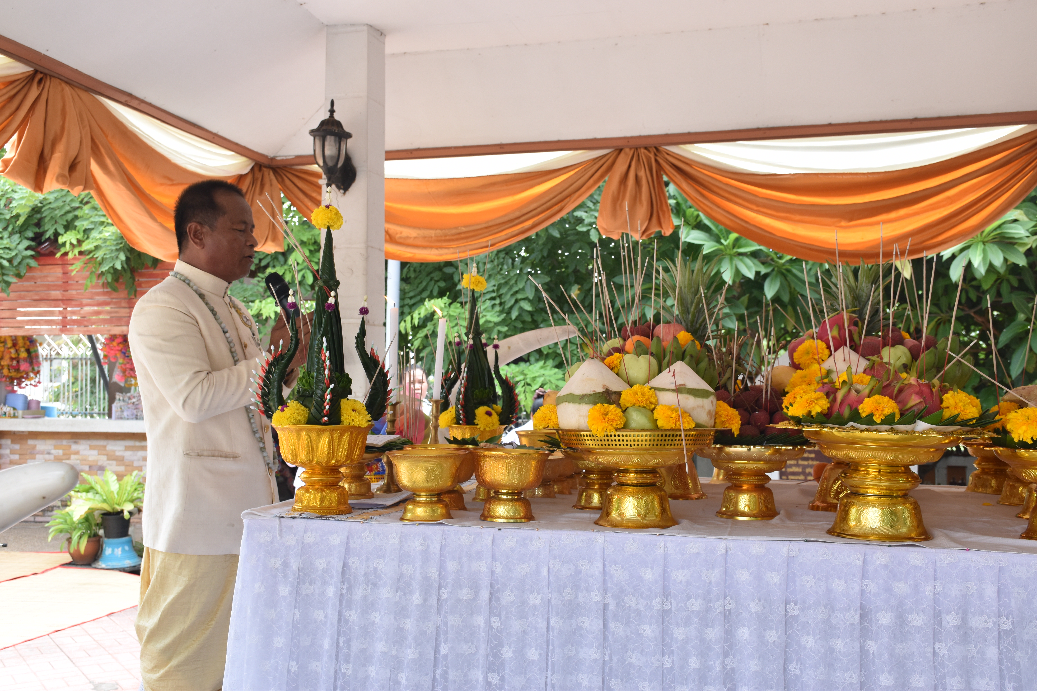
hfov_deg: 47.9
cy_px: 346
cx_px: 518
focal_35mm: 40
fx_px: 1167
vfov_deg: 33.0
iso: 400
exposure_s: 1/250
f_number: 8
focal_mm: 27
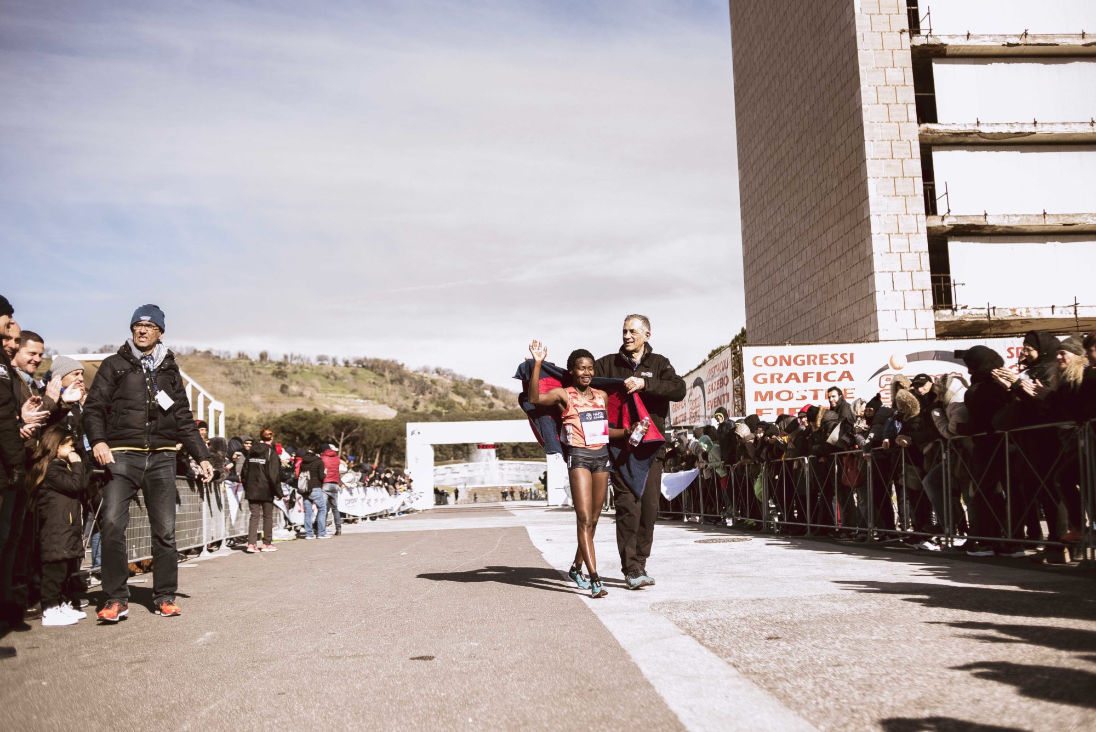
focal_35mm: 35
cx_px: 548
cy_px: 366
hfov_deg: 54.4
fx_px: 1066
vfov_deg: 37.9
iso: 800
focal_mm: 35
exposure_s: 1/4000
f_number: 2.8
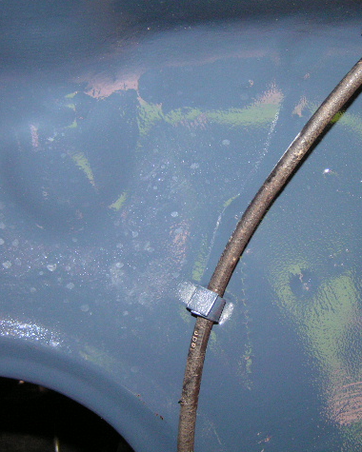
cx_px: 242
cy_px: 225
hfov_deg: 30.0
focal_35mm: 50
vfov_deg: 37.3
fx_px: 670
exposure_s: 1/40
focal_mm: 6.3
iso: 200
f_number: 2.8
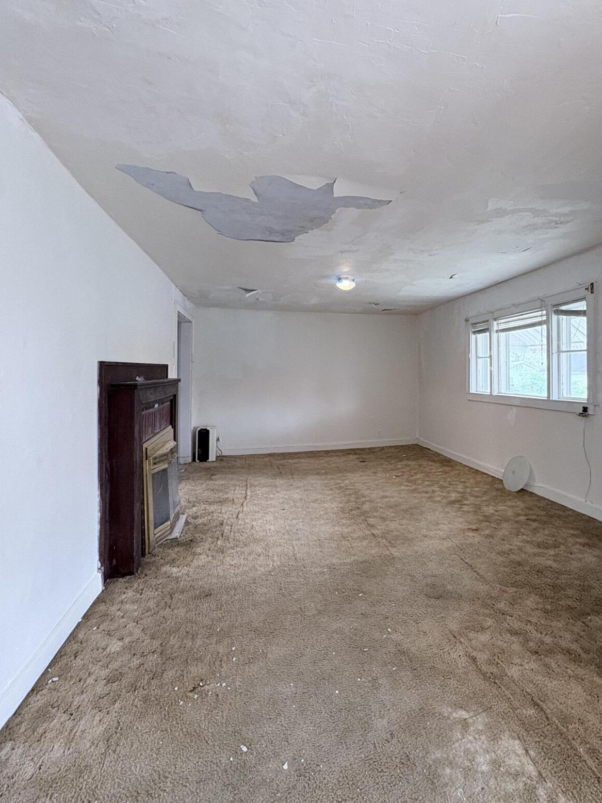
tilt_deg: +1.5
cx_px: 372
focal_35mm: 18
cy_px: 370
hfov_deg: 70.6
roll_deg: +0.1
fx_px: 417
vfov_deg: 87.6
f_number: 2.2
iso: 320
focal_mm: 2.22
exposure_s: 1/60
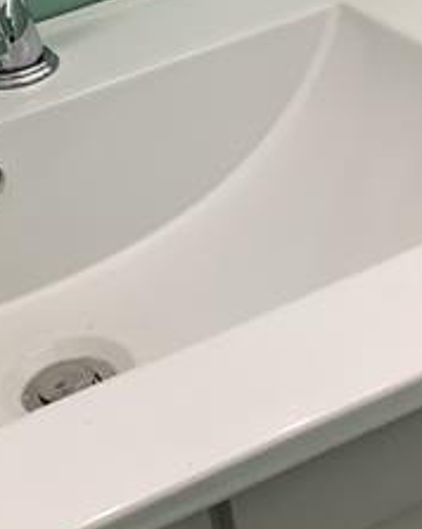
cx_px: 135
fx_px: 1360
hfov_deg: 17.6
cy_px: 140
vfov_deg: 21.8
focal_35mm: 87
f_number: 2.4
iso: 200
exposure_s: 1/60
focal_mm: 3.3
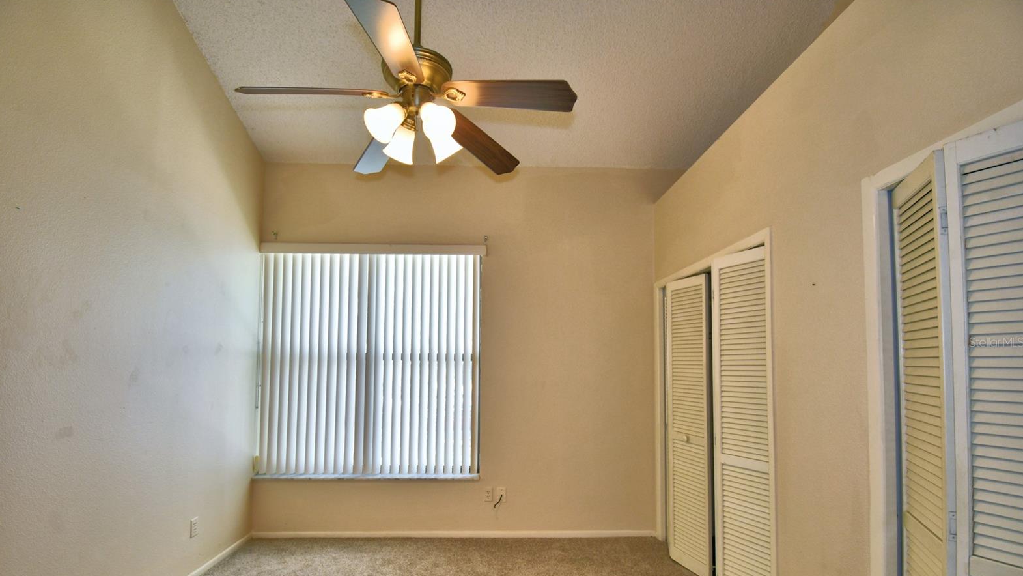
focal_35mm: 16
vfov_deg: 66.5
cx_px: 506
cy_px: 342
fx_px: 434
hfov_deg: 99.4
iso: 200
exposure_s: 1/60
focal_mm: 10
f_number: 4.5
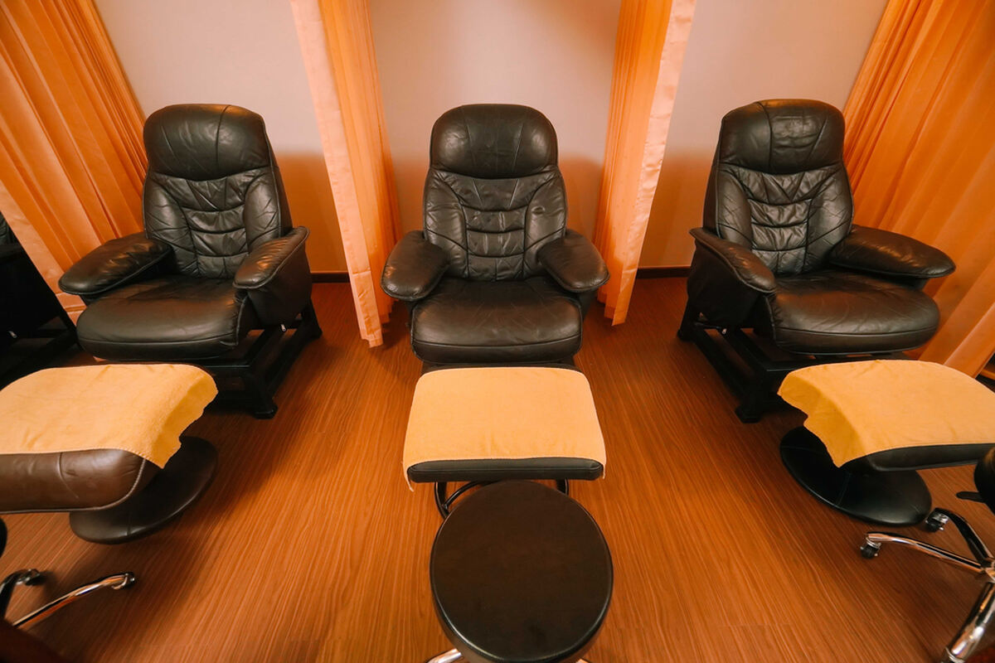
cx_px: 498
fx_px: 415
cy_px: 332
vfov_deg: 77.3
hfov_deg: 100.4
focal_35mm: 15
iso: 1000
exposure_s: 1/50
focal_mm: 10
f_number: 4
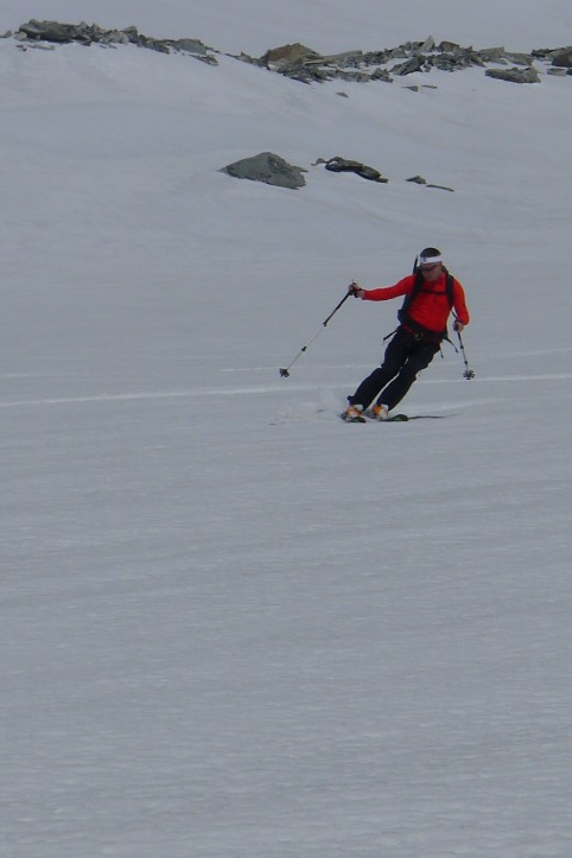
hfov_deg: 6.9
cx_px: 516
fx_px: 4742
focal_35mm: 199
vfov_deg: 10.3
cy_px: 471
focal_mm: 19.2
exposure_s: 1/1300
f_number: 8
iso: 80
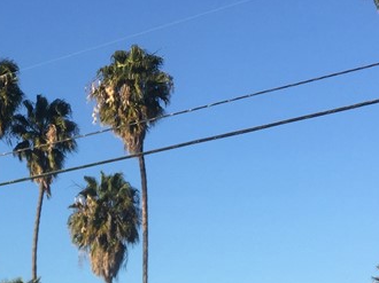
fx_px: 985
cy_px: 380
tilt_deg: -1.7
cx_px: -87
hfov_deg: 20.3
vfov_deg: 15.5
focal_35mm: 90
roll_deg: -0.9
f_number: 2.2
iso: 32
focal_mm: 4.15
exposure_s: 1/1319
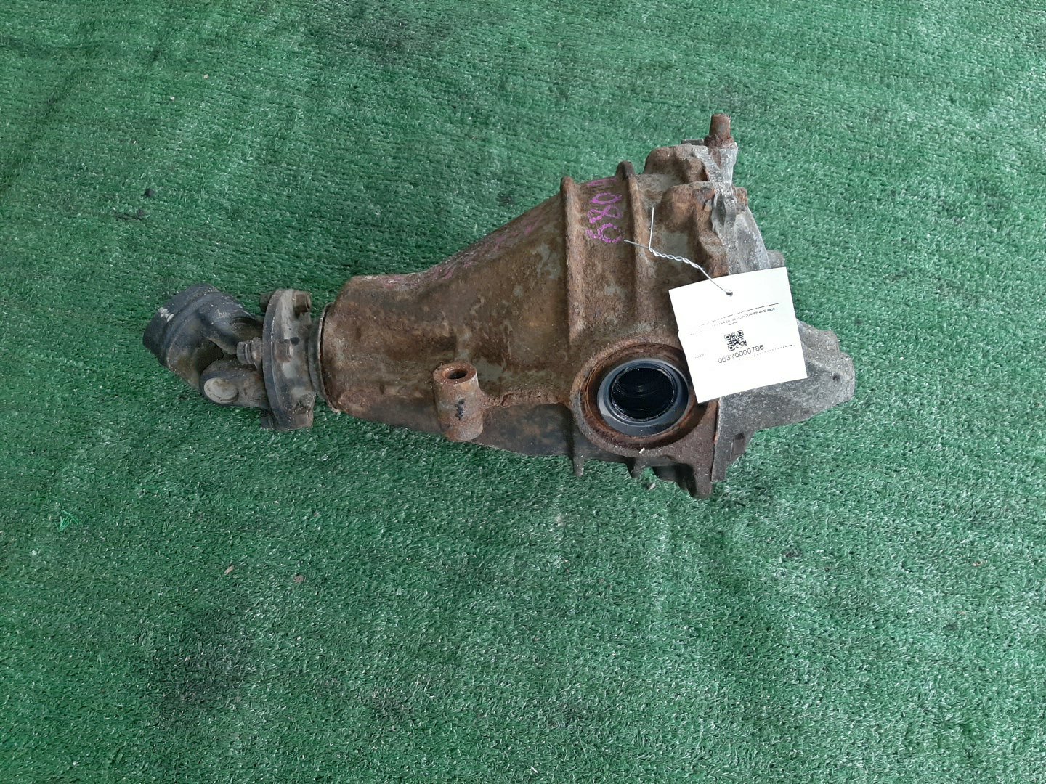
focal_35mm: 26
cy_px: 392
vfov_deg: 53.1
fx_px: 786
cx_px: 523
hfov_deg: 67.3
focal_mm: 3.93
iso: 105
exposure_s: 1/50
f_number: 1.7
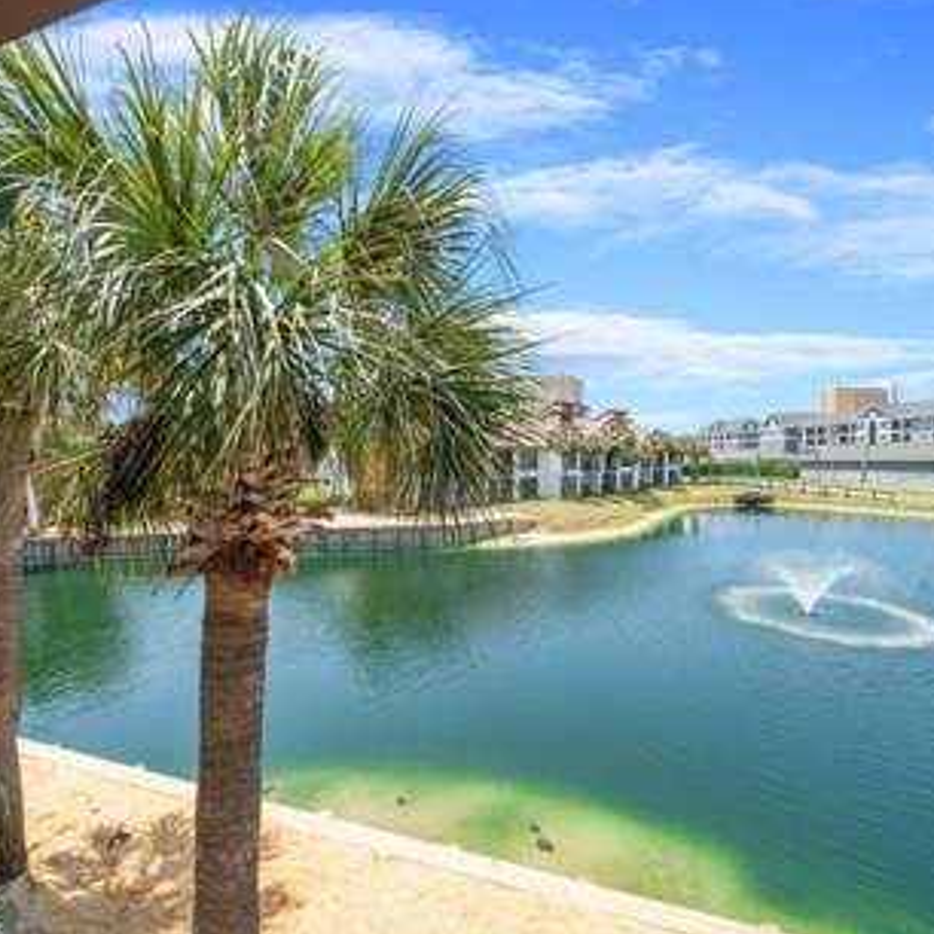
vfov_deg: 87.4
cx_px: 467
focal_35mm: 16
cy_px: 473
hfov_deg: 87.4
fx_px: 488
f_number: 9
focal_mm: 12
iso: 100
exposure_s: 1/125
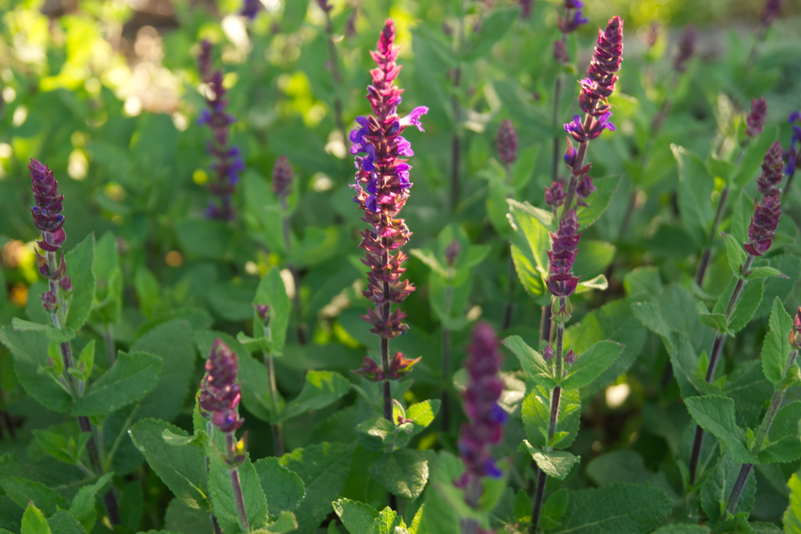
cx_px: 400
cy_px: 267
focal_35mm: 60
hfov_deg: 33.4
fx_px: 1335
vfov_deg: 22.6
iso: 200
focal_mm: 40
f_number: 5.6
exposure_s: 1/80
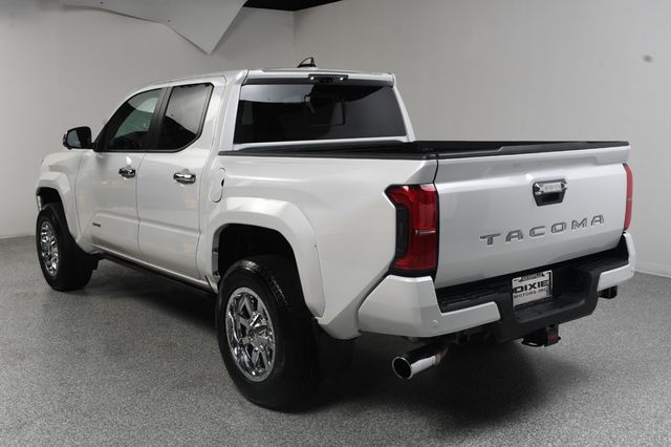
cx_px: 336
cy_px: 224
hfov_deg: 49.6
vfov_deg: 34.2
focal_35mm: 39
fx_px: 727
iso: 100
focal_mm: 26
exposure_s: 1/160
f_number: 13
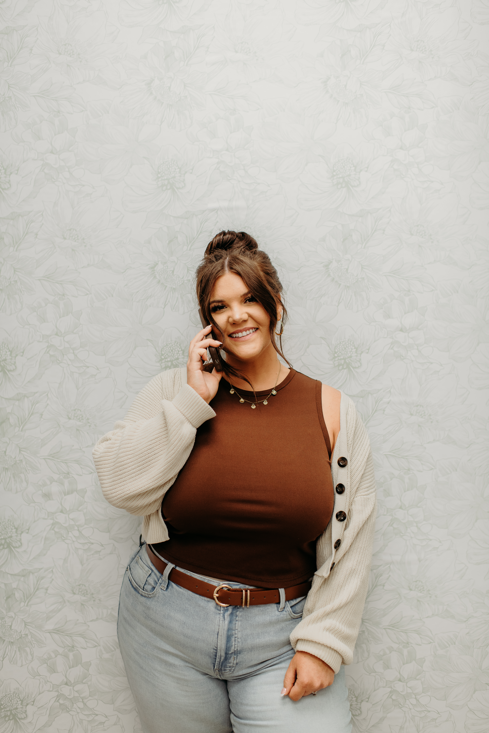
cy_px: 366
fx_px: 713
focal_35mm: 35
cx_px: 244
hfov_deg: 37.9
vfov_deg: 54.4
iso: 200
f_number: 2
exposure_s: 1/500
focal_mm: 35
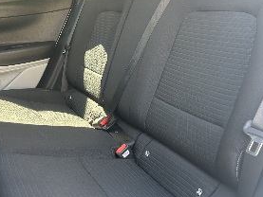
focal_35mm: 39
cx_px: 114
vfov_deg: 36.8
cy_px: 90
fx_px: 296
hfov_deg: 47.7
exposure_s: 1/121
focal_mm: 5.7
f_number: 1.5
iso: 125
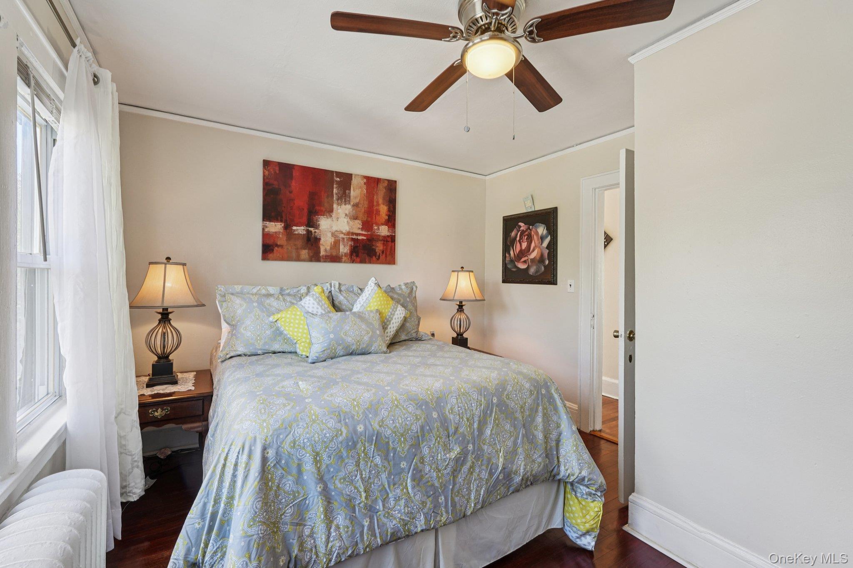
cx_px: 426
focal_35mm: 16
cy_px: 284
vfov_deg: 73.7
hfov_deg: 96.7
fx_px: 379
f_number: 9
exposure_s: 1/20
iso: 400
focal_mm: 16
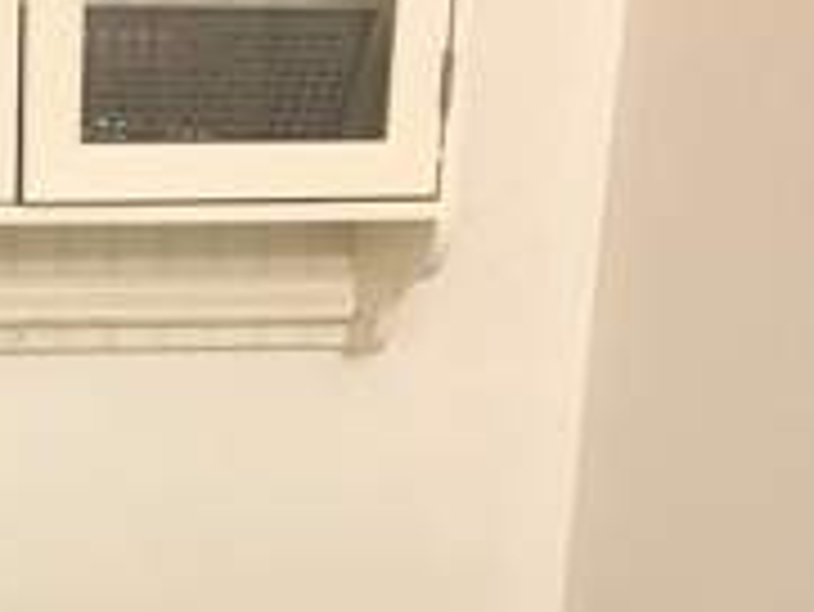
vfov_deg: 18.8
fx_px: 1812
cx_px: -18
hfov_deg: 24.1
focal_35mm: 77
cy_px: 558
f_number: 1.8
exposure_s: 1/120
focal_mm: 3
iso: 64
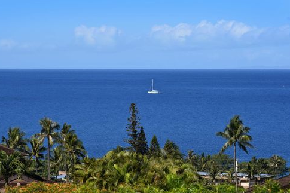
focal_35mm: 201
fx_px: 1619
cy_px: 98
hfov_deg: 10.2
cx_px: 142
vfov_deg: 6.8
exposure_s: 1/200
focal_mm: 195
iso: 100
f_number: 14
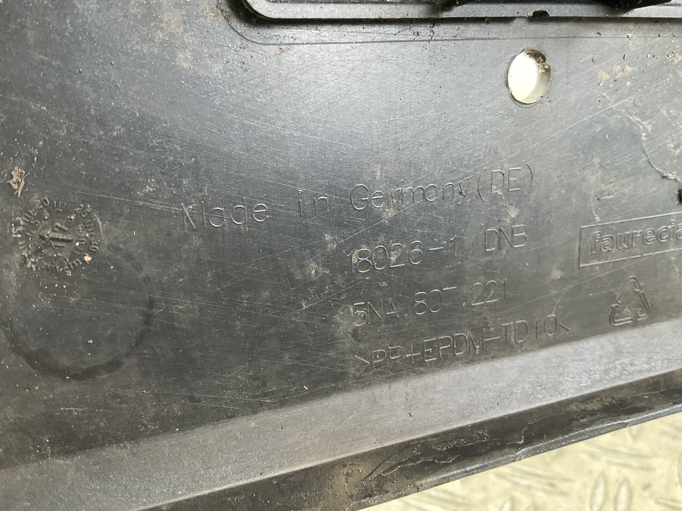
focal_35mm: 29
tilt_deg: -17.0
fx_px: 571
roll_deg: +1.0
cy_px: 256
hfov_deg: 61.7
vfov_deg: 48.2
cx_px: 341
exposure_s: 1/60
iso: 160
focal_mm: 3
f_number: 1.8
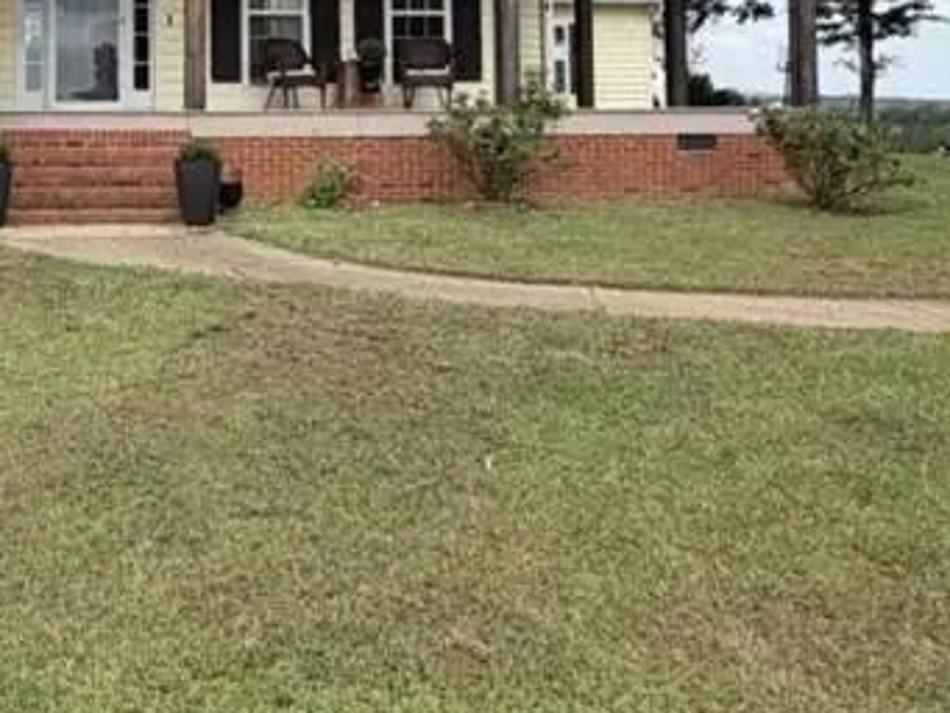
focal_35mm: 42
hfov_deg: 42.3
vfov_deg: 32.8
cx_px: 156
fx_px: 1153
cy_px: 84
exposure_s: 1/770
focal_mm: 2.22
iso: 40
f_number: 2.2
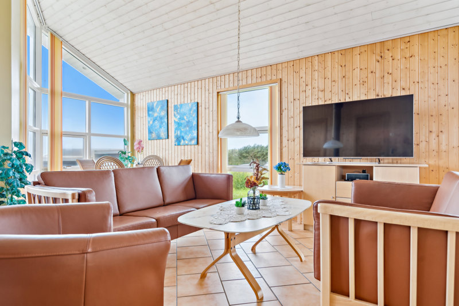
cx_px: 230
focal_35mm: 20
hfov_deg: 84.0
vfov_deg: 61.9
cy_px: 153
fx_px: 255
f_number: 8
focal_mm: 20
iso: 400
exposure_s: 1/80
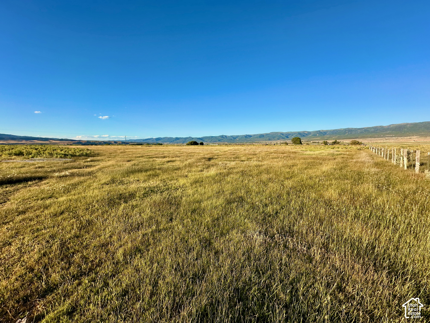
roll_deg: -0.5
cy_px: 162
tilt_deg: -4.8
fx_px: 174
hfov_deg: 102.1
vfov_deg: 85.7
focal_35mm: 14
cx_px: 215
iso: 50
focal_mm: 2.22
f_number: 2.2
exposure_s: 1/1261
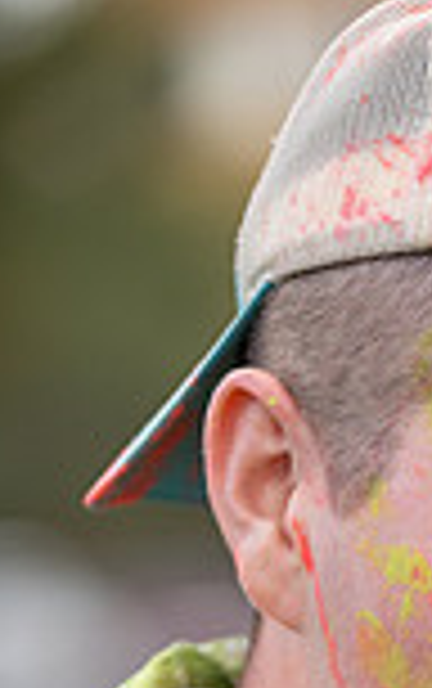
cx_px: 657
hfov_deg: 2.7
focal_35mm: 494
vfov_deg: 4.2
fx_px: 9280
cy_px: 971
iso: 500
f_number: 4
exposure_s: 1/1000
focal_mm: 165
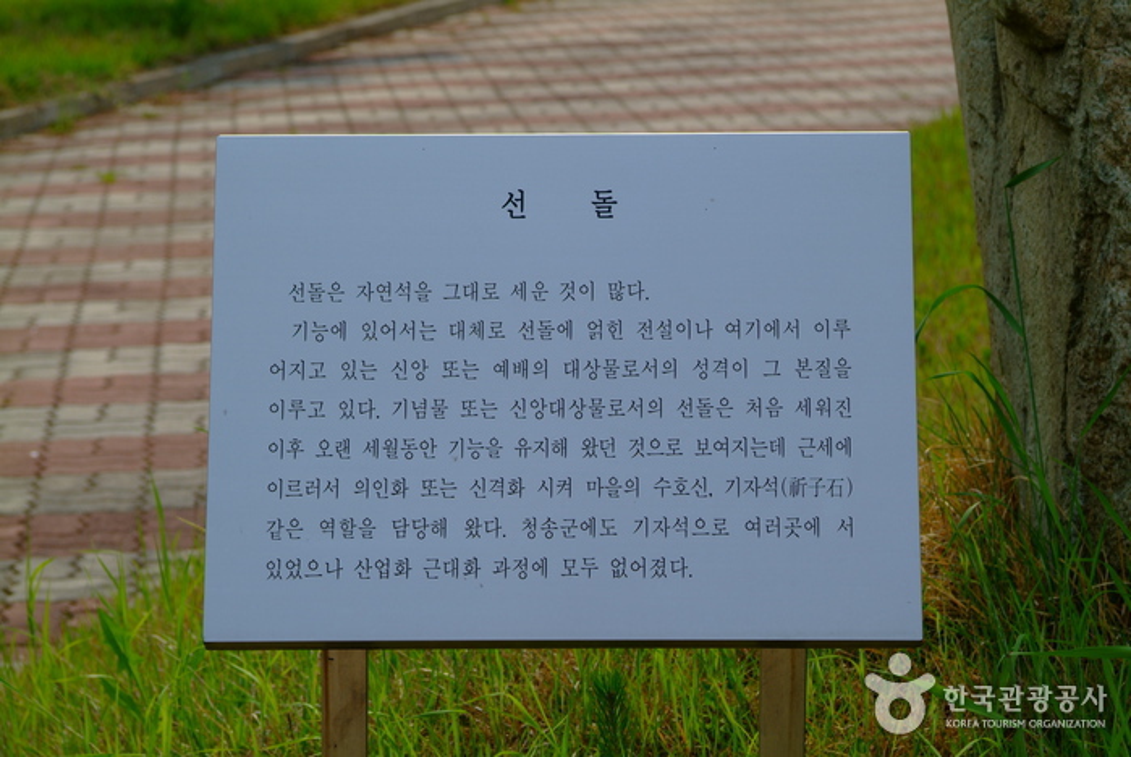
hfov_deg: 16.0
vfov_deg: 10.7
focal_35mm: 128
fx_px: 4026
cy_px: 378
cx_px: 566
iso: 100
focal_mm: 85
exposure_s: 1/250
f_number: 8
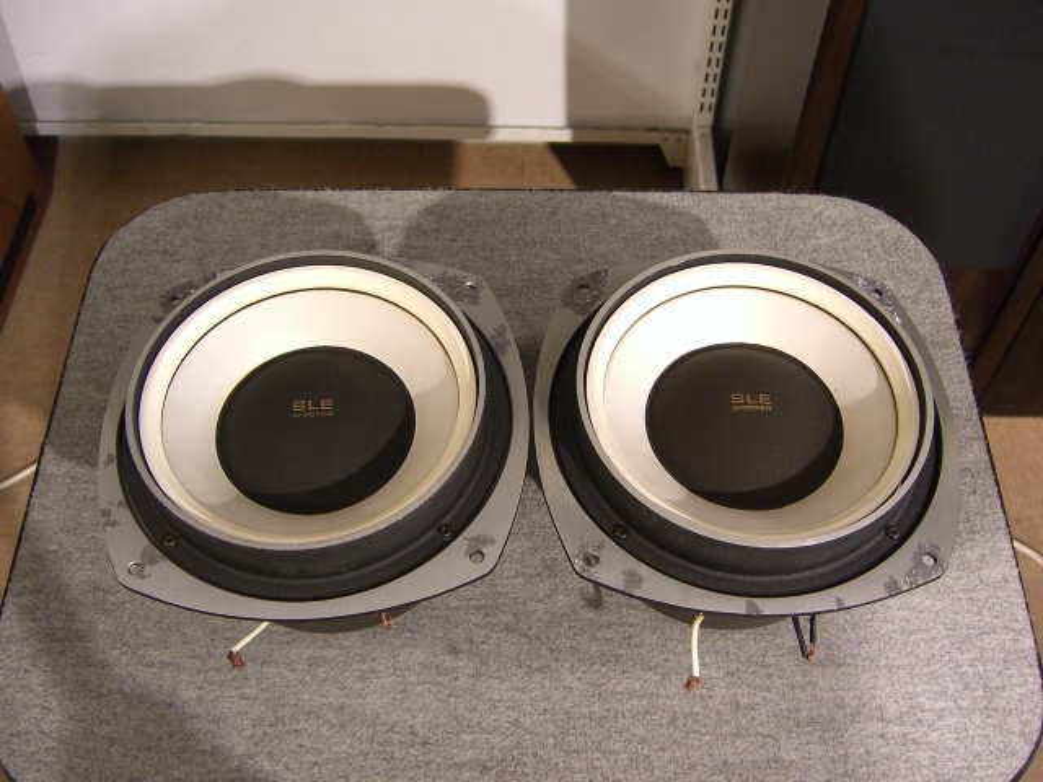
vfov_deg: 37.7
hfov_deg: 49.0
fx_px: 1145
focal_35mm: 38
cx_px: 522
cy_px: 391
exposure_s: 1/20
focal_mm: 7.9
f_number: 2.8
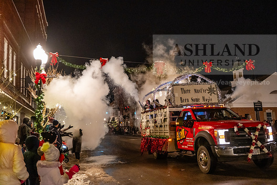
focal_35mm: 36
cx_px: 138
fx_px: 277
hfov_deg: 53.1
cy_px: 92
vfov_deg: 36.9
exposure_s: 1/250
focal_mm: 36
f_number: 2.8
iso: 4000
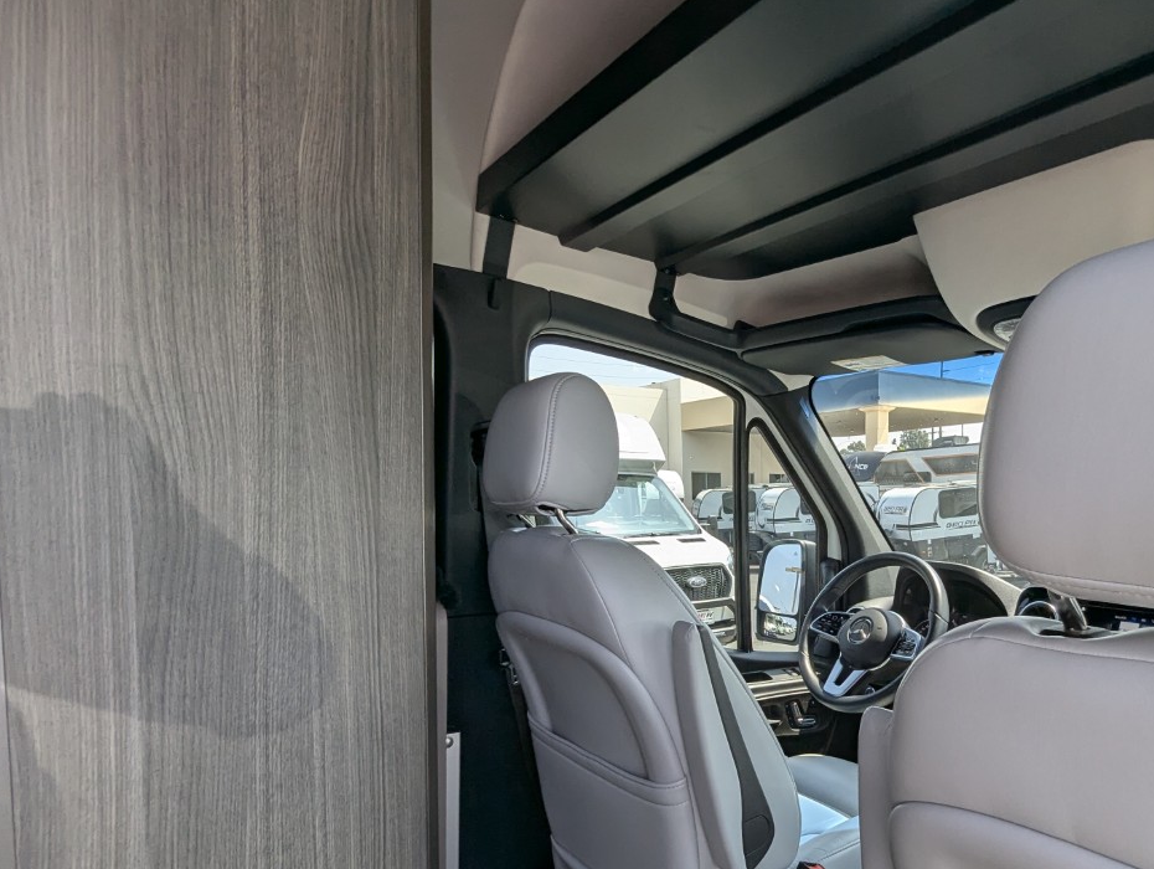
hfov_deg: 70.1
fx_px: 801
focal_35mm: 24
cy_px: 567
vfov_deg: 55.9
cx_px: 738
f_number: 2.2
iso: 45
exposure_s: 1/497
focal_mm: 2.35
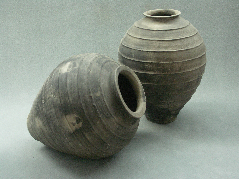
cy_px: 90
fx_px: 345
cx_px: 120
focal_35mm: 50
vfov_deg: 29.1
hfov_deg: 38.2
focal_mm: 13.1
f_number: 3.2
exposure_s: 1.6
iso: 200
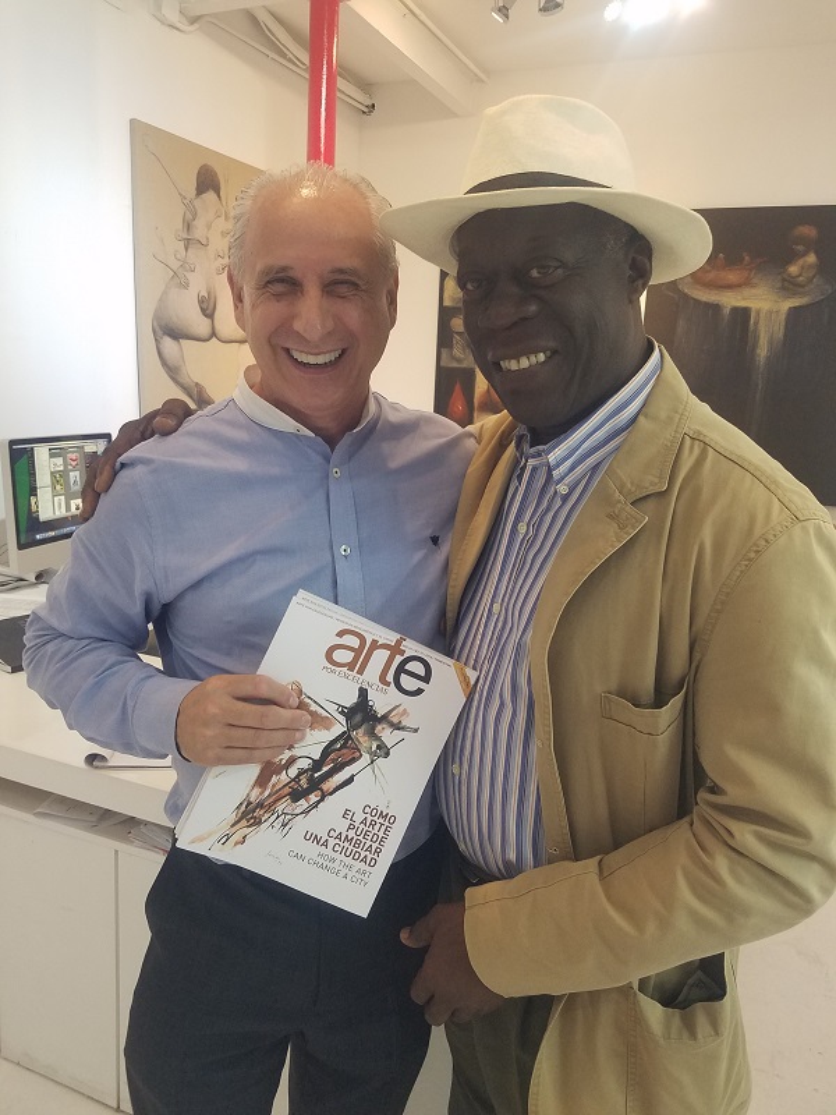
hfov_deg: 53.1
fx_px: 837
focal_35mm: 26
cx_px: 418
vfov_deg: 67.3
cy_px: 558
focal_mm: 4.2
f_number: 1.7
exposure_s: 1/40
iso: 160
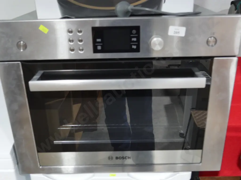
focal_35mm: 38
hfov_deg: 49.0
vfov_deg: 37.7
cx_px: 120
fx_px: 265
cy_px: 90
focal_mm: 19
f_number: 4.1
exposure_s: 1/60
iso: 1000
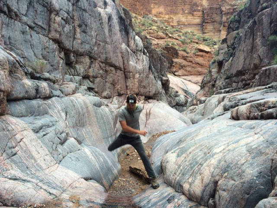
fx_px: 232
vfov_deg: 48.2
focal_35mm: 29
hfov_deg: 61.7
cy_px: 104
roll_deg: -0.1
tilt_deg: -8.3
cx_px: 138
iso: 40
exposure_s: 1/120
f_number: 2.2
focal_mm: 4.15
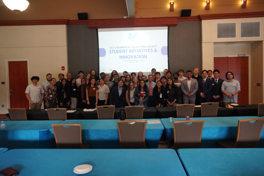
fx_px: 198
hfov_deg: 67.4
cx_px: 132
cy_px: 88
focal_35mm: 27
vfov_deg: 47.9
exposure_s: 1/160
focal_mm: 18
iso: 2500
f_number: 3.5
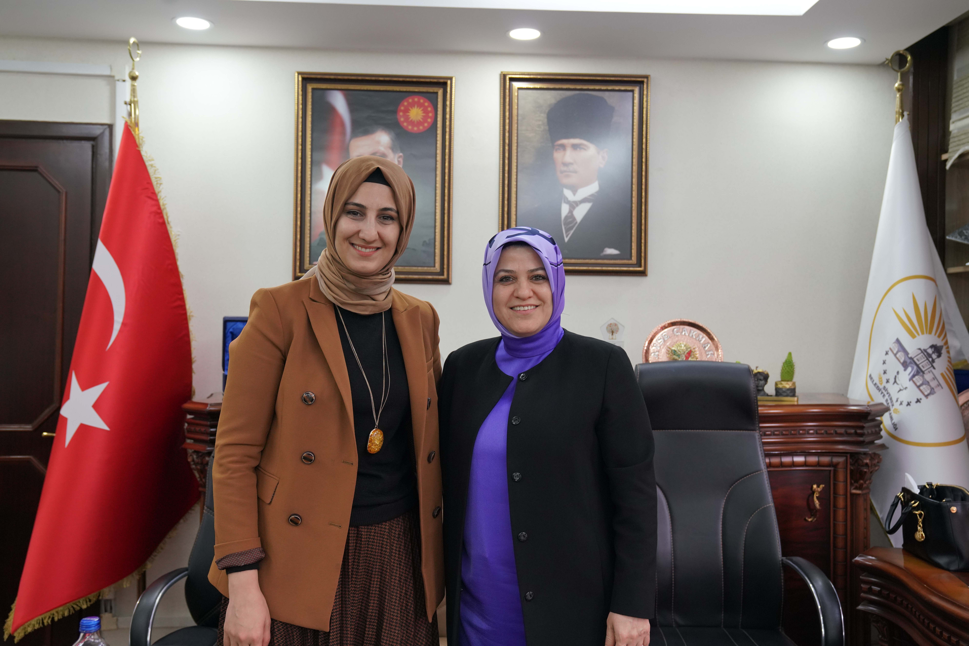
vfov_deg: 37.9
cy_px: 323
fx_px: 942
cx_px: 484
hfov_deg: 54.4
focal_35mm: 35
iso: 2000
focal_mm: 35
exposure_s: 1/160
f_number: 4
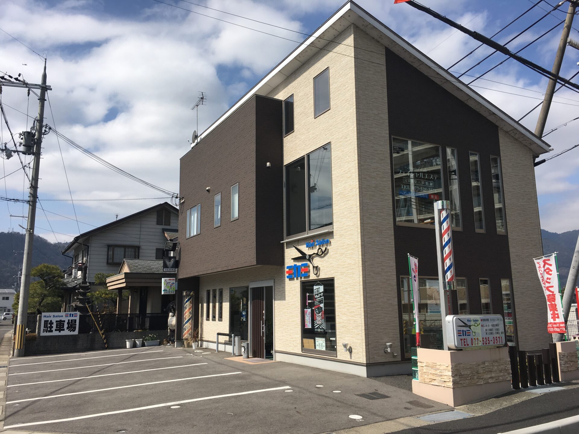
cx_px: 290
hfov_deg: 61.7
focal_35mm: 29
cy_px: 217
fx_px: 485
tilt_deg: +12.6
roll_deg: +0.3
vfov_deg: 48.2
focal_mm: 4.15
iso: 25
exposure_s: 1/1923
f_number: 2.2
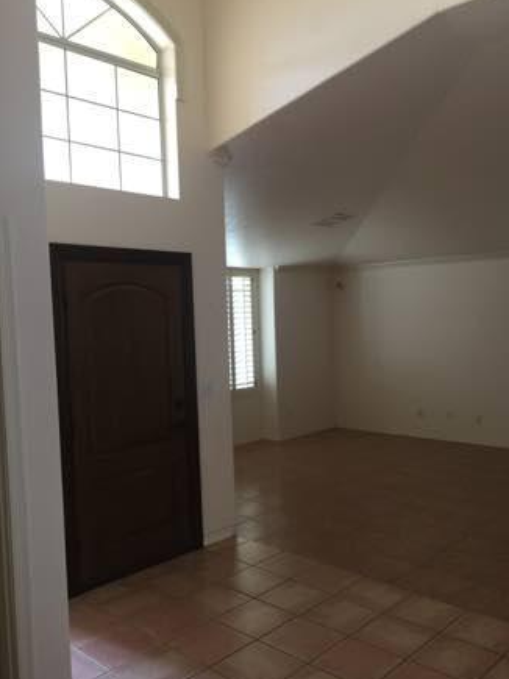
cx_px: 253
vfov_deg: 56.8
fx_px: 628
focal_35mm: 32
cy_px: 365
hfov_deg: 44.1
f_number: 2.2
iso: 40
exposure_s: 1/30
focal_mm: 4.15
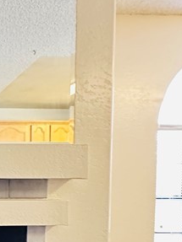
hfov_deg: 23.2
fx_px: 351
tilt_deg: +7.1
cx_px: -94
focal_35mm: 50
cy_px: 207
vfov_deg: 36.4
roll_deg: -0.6
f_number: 2.2
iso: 640
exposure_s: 1/60
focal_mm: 2.22
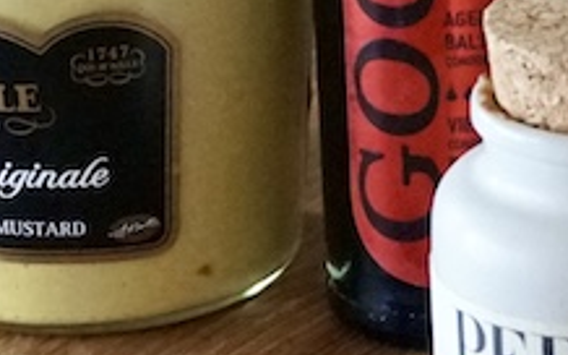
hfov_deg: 7.5
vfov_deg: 4.7
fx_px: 4301
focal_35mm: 278
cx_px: 727
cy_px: -163
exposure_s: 1/160
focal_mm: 31
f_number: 4.5
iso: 5000
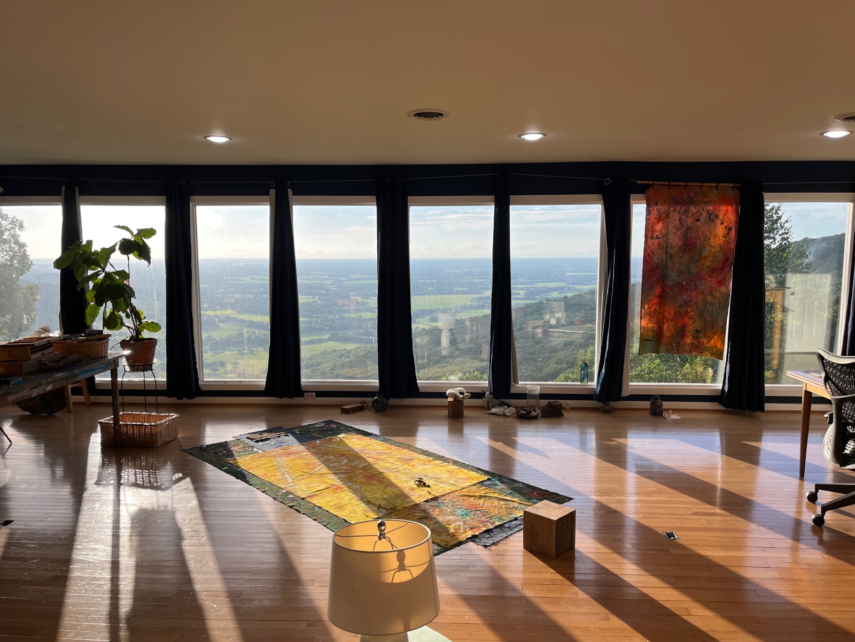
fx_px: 642
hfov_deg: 67.3
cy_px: 321
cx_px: 428
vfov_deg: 53.1
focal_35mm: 26
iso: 50
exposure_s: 1/913
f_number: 1.6
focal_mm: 5.1
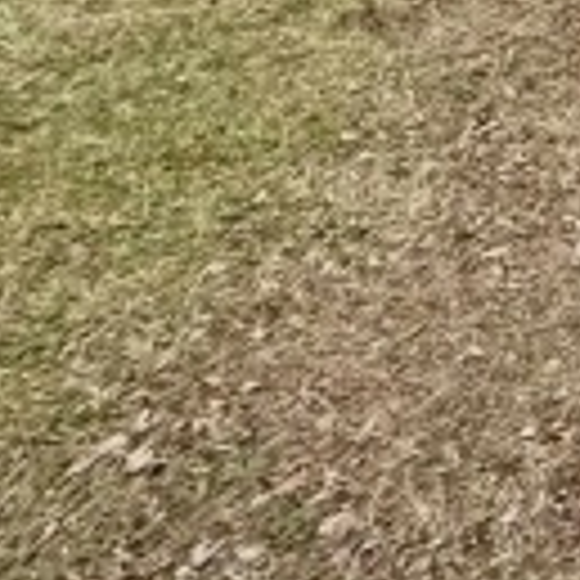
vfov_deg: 20.2
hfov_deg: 19.2
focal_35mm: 64
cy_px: -432
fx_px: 1213
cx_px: 1086
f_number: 2.2
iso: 160
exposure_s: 1/99
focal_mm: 2.22
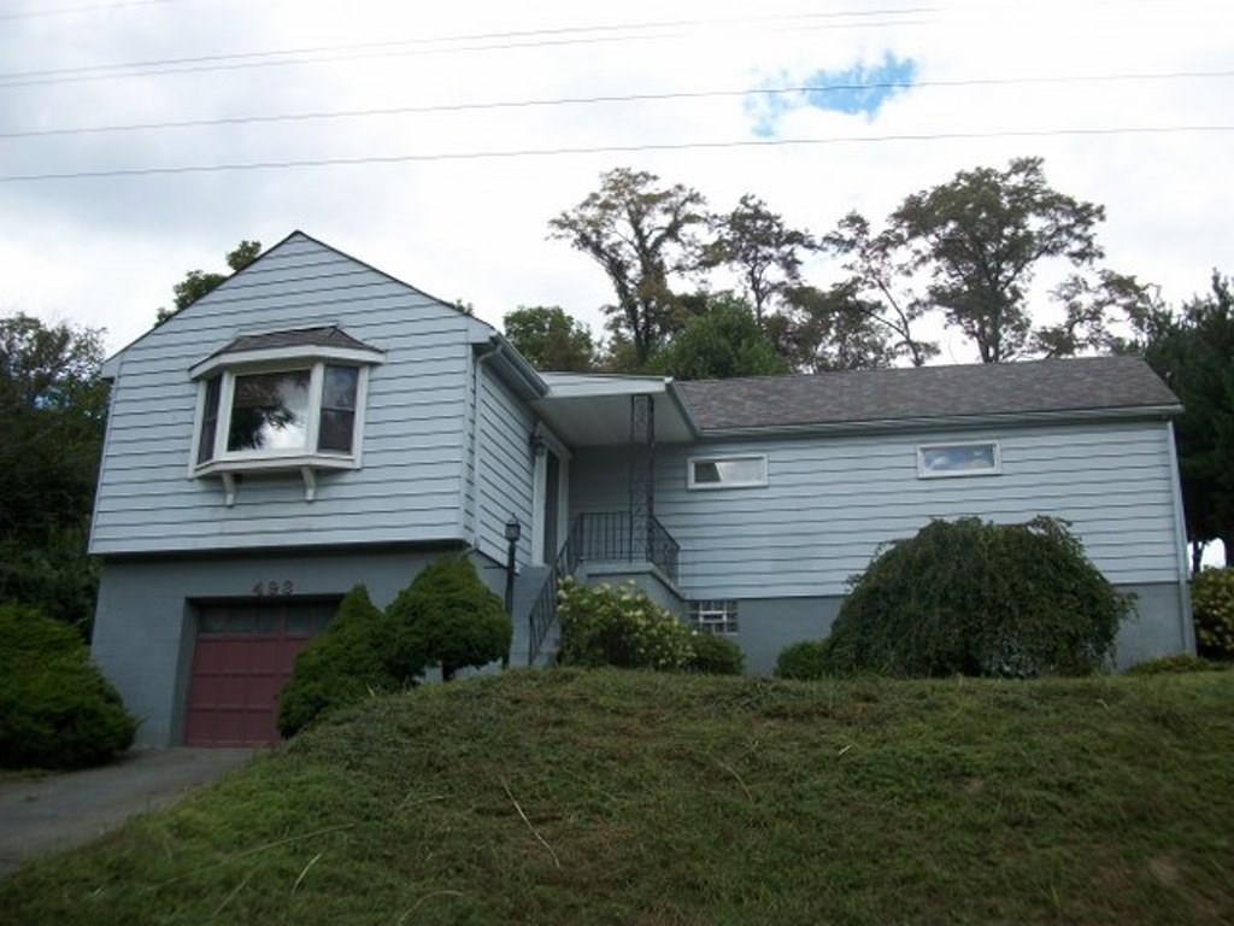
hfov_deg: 56.8
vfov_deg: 44.2
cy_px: 463
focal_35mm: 32
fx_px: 1141
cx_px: 617
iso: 80
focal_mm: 5.7
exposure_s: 1/500
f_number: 2.9
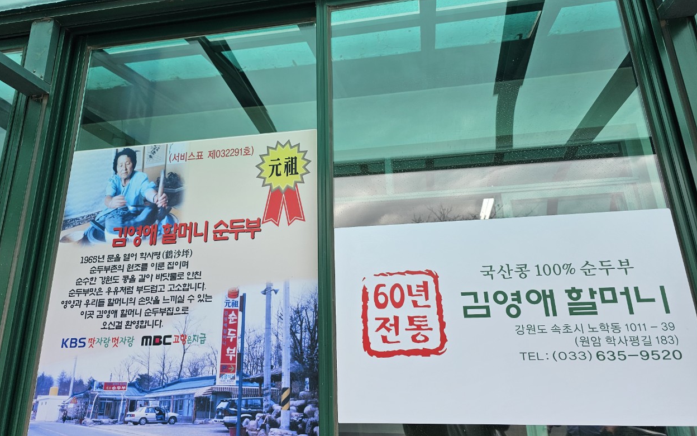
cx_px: 346
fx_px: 475
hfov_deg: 72.5
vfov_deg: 49.1
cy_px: 186
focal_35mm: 25
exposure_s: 1/476
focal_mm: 6.3
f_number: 1.7
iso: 16
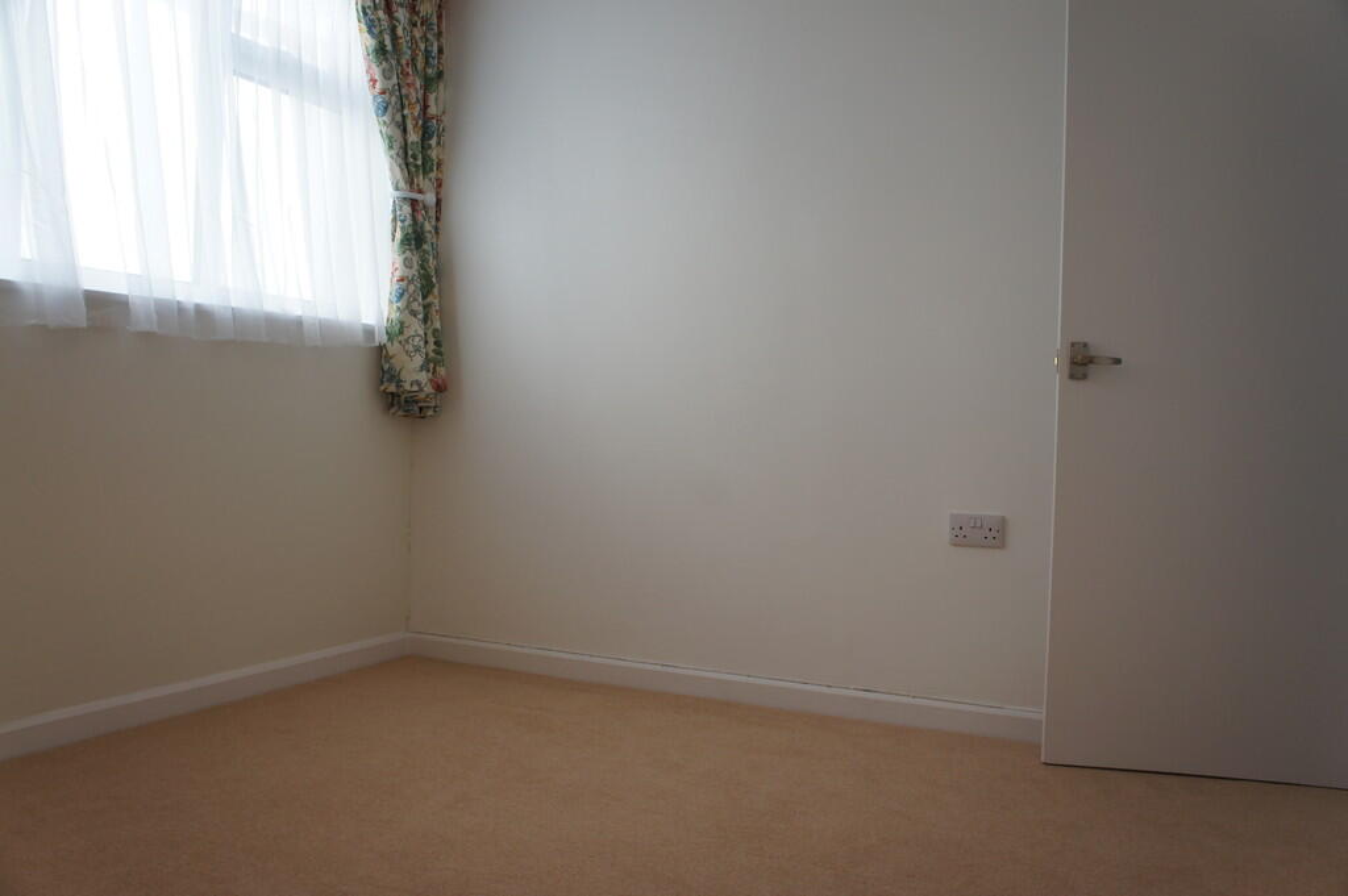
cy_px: 448
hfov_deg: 62.0
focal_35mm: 30
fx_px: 1122
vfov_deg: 43.5
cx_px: 674
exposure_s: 1/60
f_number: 5.6
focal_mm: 20
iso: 200
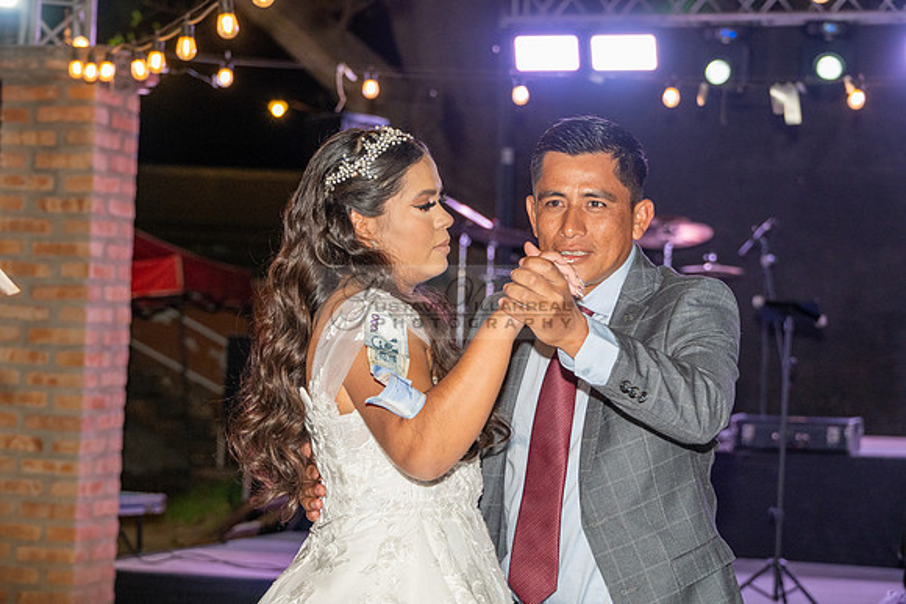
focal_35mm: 95
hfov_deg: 21.5
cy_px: 302
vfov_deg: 14.4
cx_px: 453
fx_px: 2391
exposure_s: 1/160
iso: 2000
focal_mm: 95
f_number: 6.3
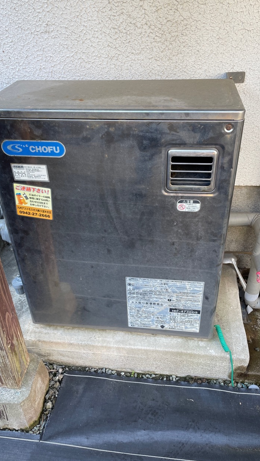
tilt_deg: -35.0
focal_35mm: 29
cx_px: 126
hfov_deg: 40.2
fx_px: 355
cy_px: 228
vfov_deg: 66.1
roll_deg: +2.0
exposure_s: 1/121
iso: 40
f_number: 1.6
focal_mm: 4.2
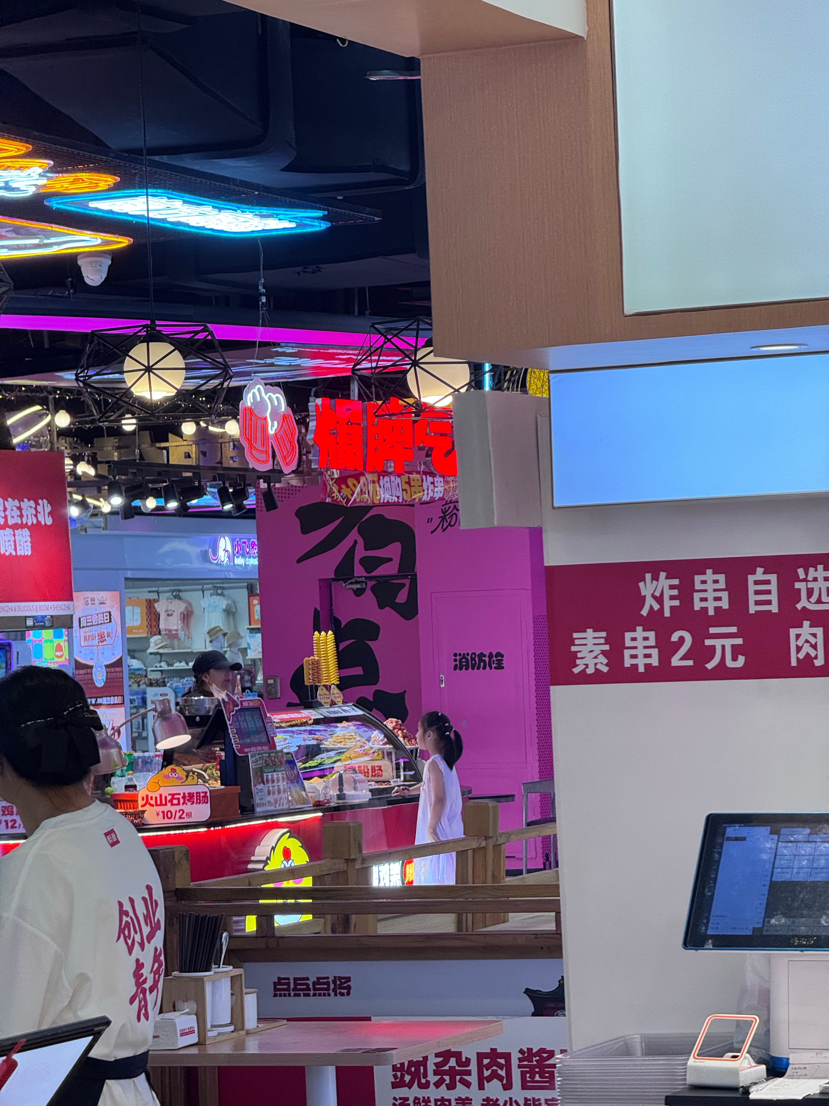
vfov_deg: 16.4
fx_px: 3832
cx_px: 414
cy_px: 553
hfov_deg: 12.3
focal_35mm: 120
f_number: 2.8
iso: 125
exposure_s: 1/100
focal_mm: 15.66
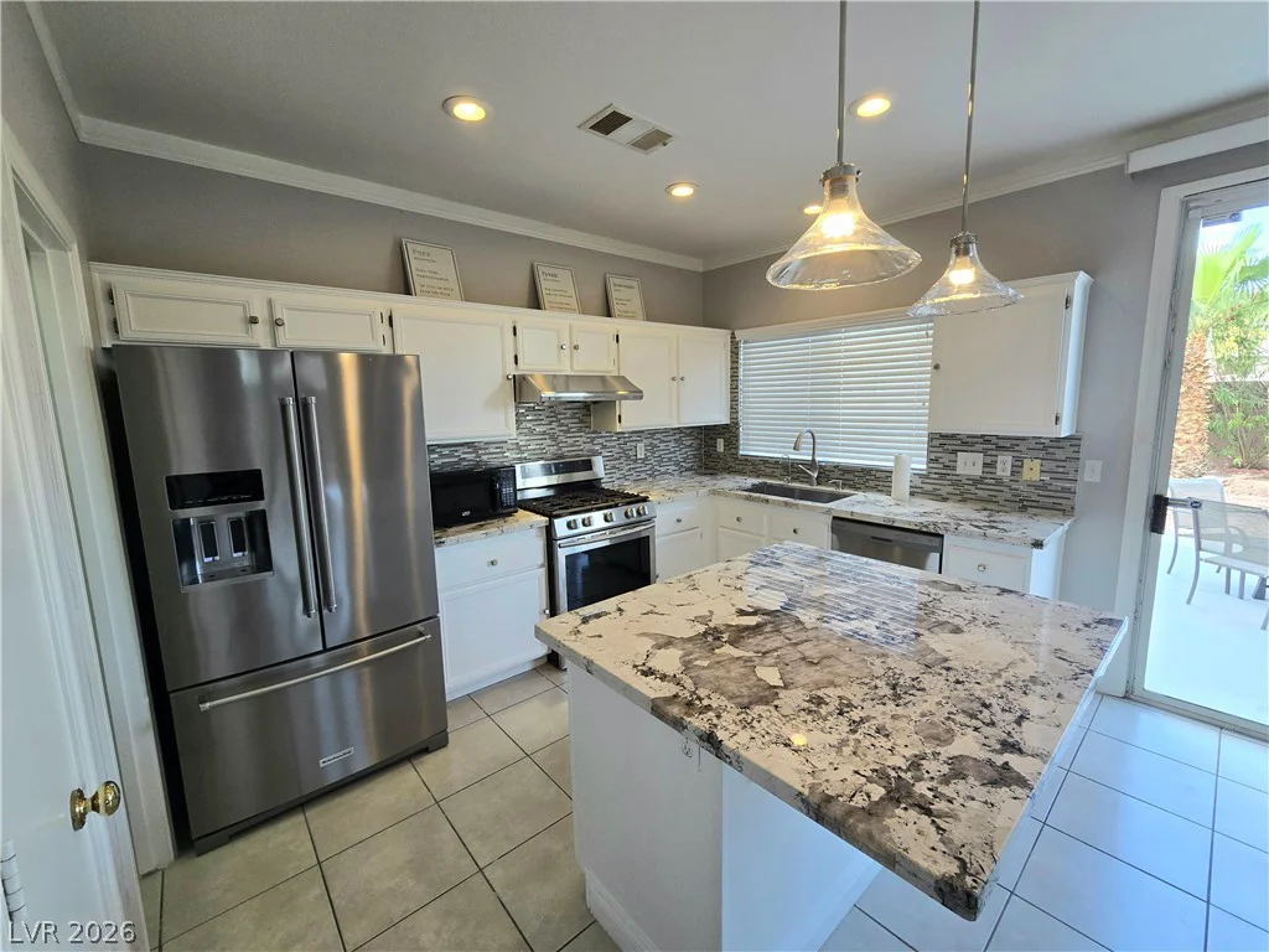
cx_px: 634
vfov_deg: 89.9
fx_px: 477
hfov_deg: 106.2
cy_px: 476
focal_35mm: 13
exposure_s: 1/120
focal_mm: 2.2
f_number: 2.2
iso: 80
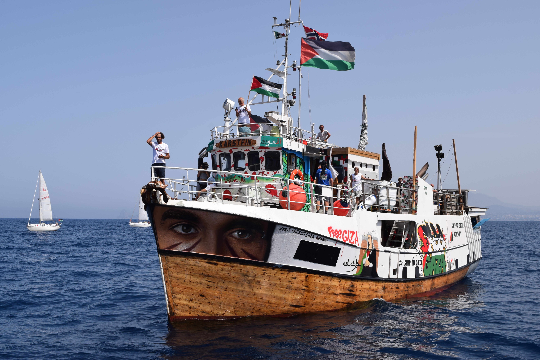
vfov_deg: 33.0
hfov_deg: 47.9
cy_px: 180
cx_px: 270
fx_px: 607
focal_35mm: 40
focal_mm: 27
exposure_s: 1/500
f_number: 11
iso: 200
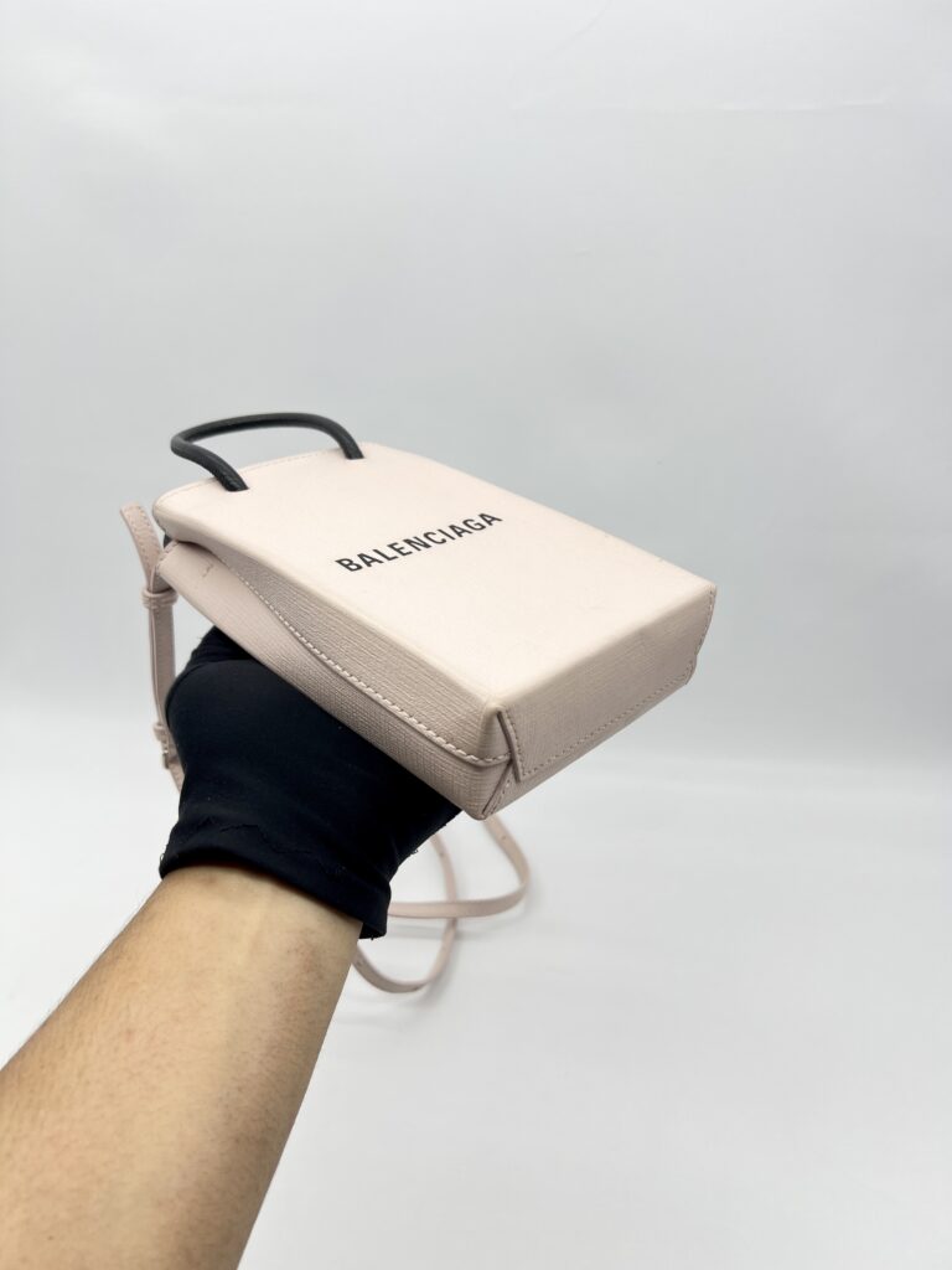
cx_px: 476
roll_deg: -0.1
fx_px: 953
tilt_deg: -25.8
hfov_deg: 53.1
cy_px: 635
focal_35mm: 26
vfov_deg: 67.3
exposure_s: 1/165
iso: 40
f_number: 1.5
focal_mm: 5.7
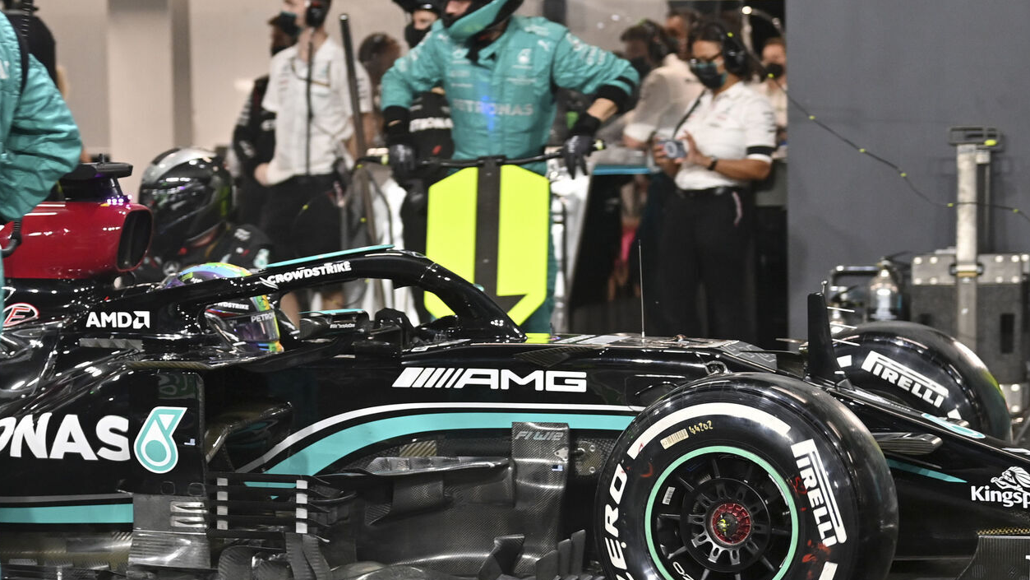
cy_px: 449
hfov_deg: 18.3
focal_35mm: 117
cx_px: 463
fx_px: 3196
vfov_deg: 10.3
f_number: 2.8
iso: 2200
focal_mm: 70
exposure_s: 1/1000
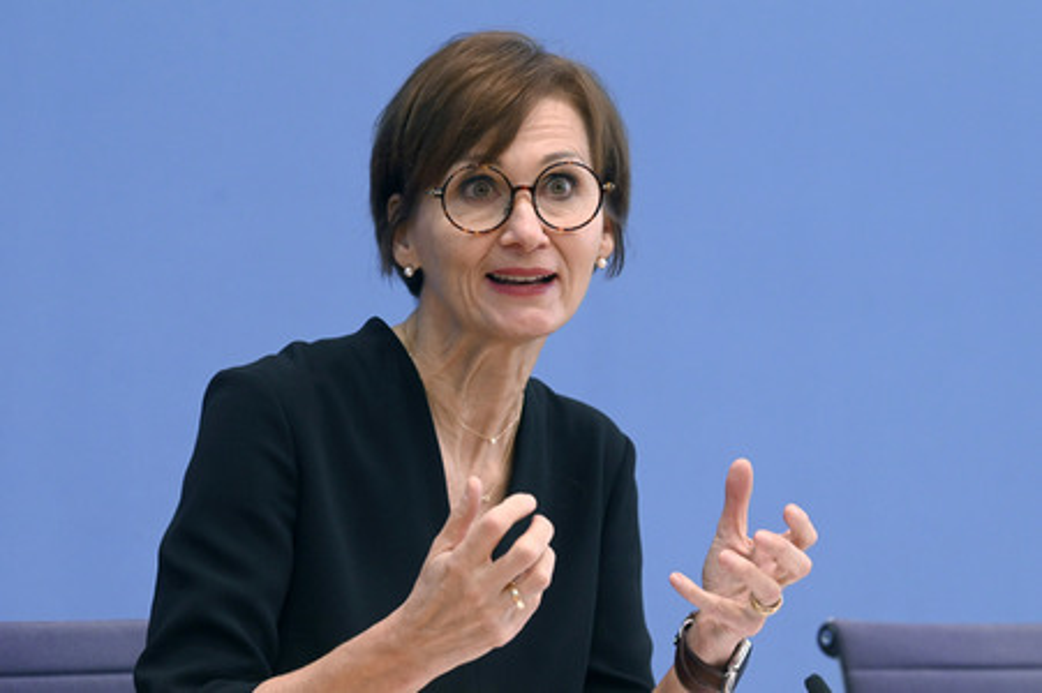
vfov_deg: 10.1
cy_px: 346
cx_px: 521
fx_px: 3905
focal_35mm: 135
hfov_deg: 15.2
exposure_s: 1/640
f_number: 5.6
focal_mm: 135
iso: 4000
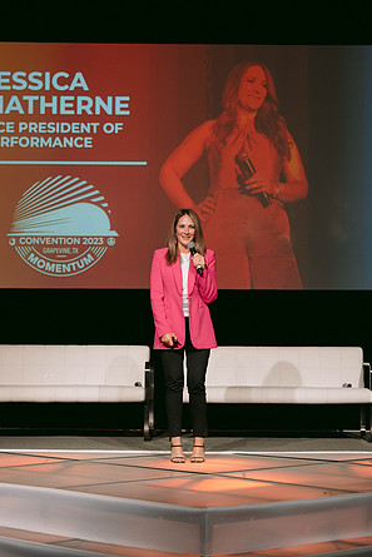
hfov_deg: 15.9
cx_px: 185
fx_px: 1332
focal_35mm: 86
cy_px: 280
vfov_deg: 23.6
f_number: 3.2
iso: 400
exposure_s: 1/320
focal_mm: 85
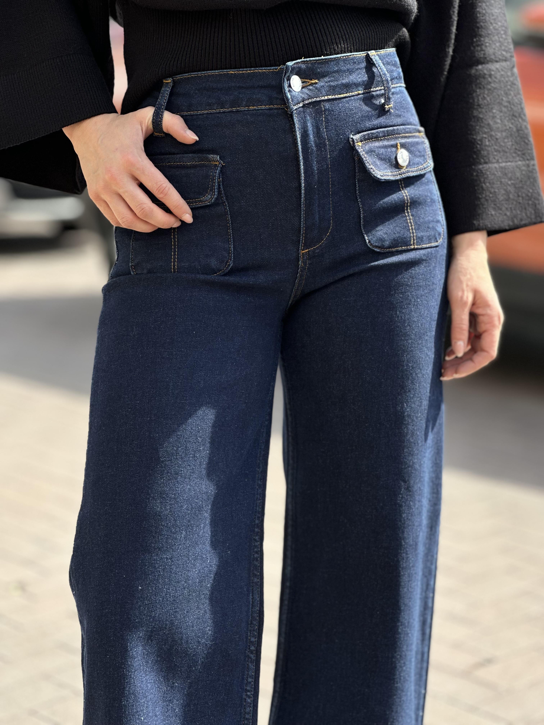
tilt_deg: -8.3
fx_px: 1613
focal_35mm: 77
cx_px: 272
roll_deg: +1.0
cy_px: 362
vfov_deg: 25.3
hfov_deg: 19.1
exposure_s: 1/137
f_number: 2.8
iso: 40
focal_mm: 9
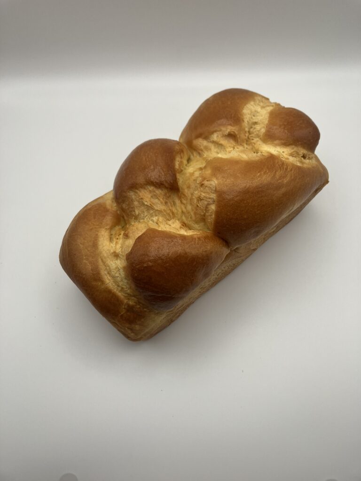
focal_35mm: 28
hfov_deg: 49.7
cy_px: 240
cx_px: 180
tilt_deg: -65.7
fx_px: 389
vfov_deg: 63.4
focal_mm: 3.99
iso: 32
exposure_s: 1/501
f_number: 1.8
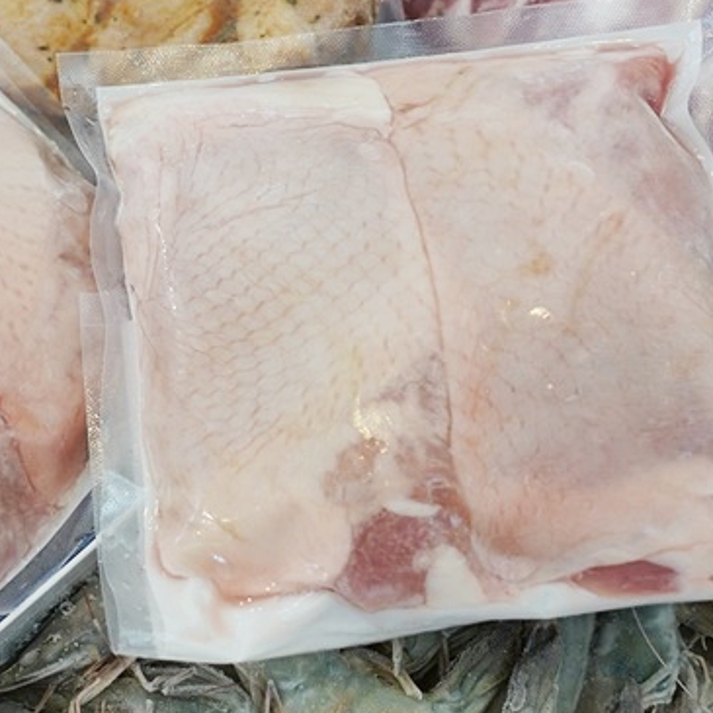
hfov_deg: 25.4
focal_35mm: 67
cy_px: 273
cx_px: 160
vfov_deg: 25.7
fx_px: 1561
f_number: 5.6
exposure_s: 1/80
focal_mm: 36
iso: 800
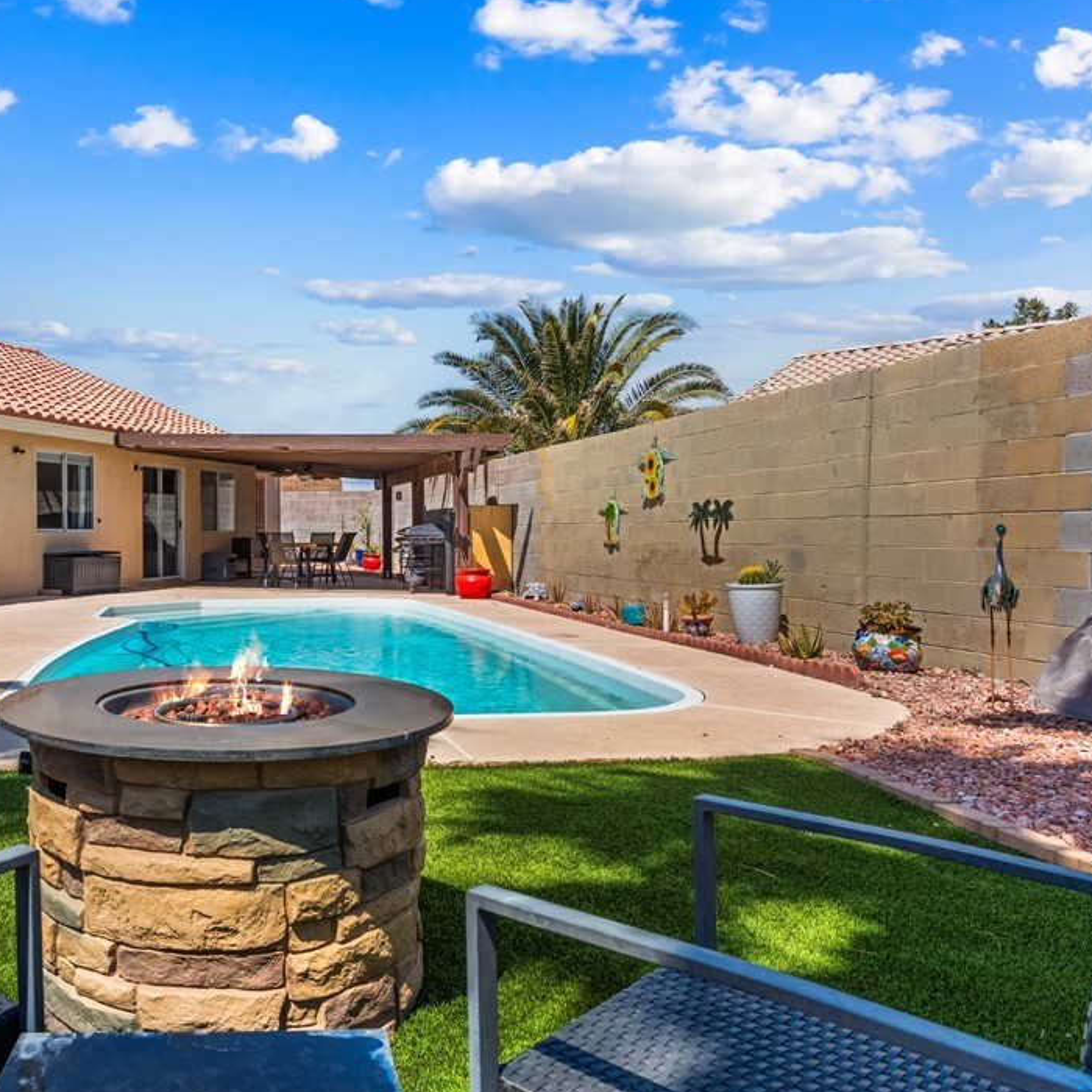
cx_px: 253
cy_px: 543
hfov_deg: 52.8
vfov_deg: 55.6
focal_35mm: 29
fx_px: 1035
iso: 400
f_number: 8
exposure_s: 1/8000
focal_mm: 22
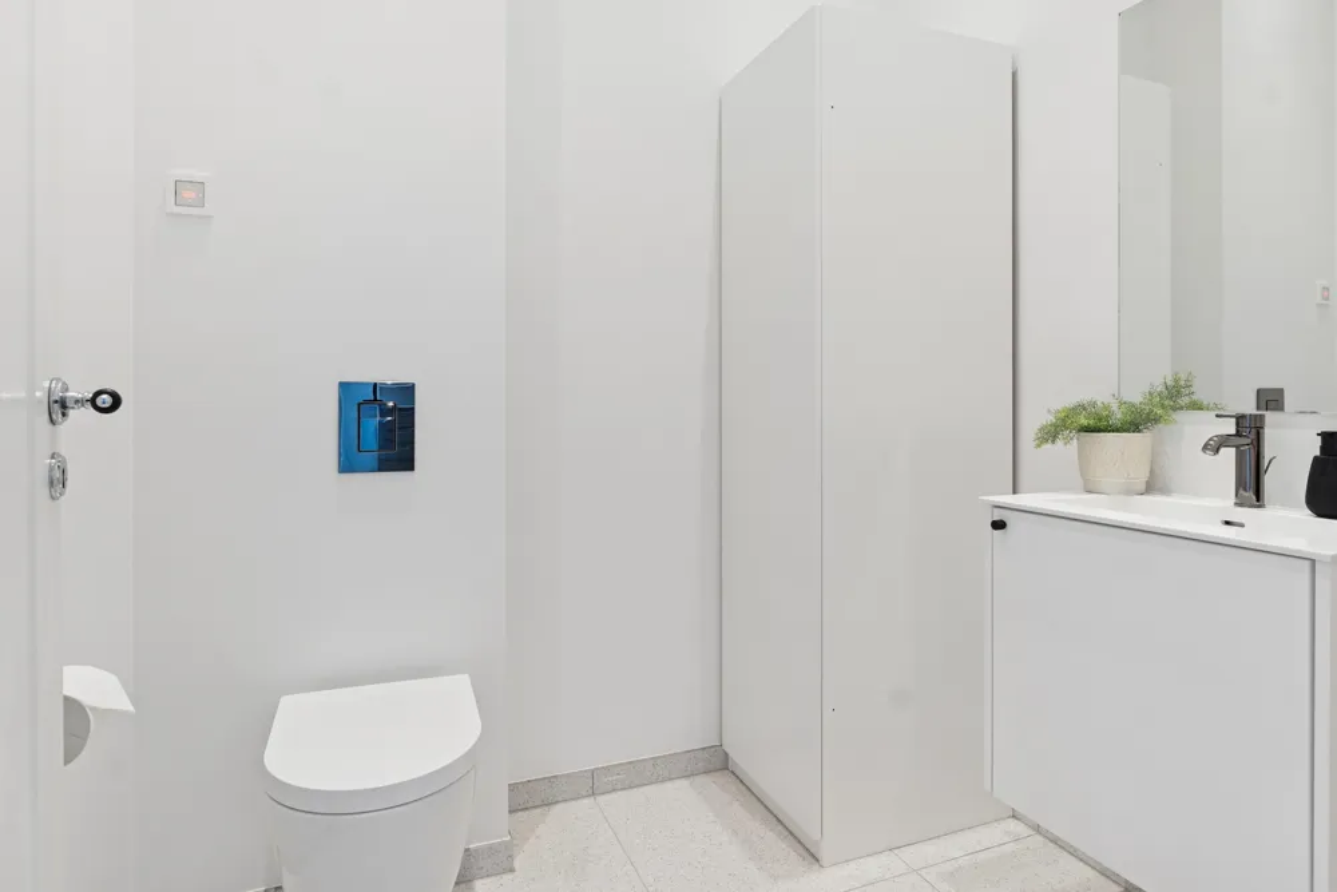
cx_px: 668
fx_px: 780
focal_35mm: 21
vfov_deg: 59.5
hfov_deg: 81.2
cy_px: 446
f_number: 8
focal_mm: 14
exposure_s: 1/8
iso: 200
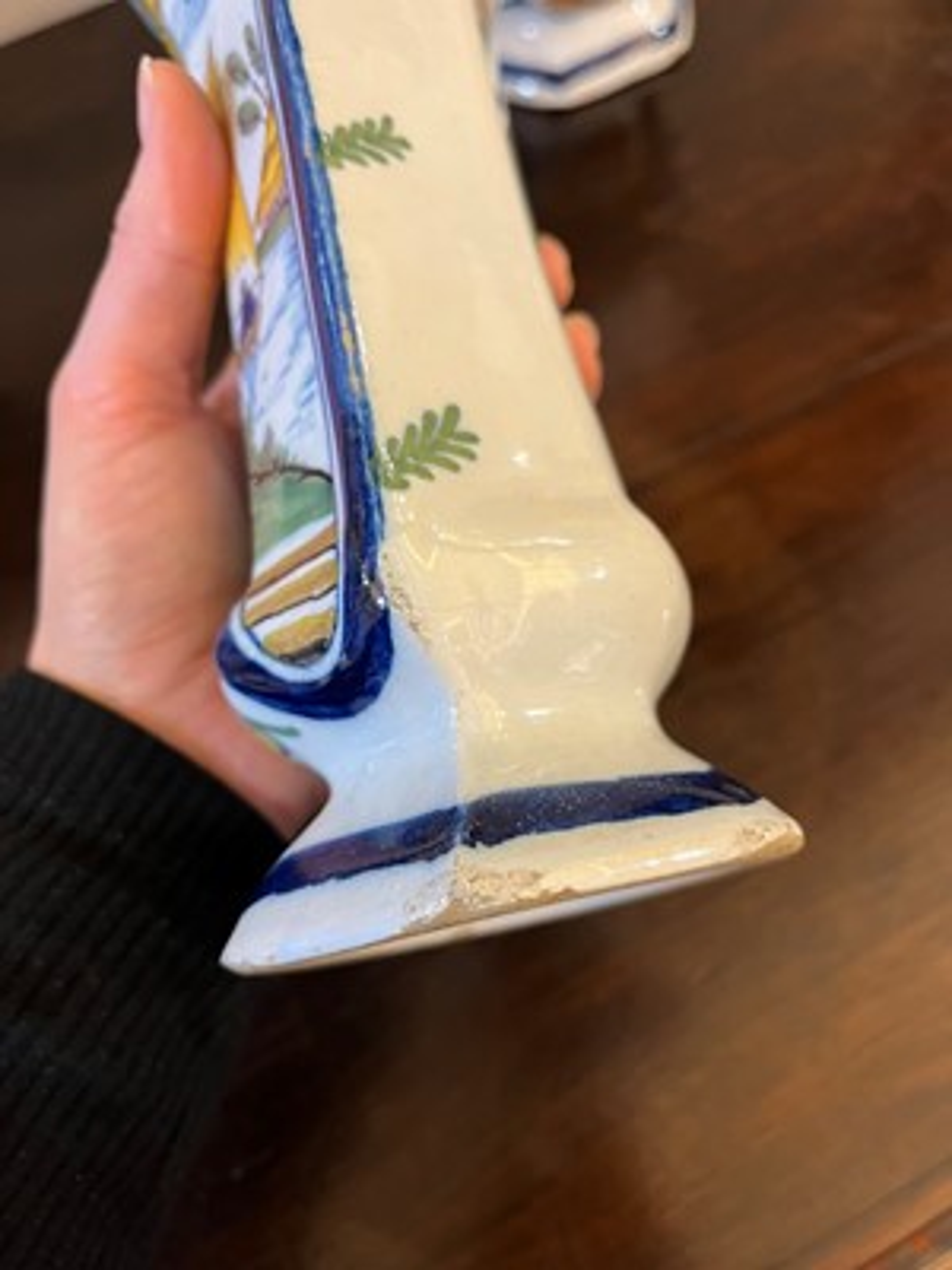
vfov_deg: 67.3
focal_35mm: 26
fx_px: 953
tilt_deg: -63.5
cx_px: 476
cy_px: 635
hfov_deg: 53.1
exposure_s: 1/50
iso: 200
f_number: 1.6
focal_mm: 5.1
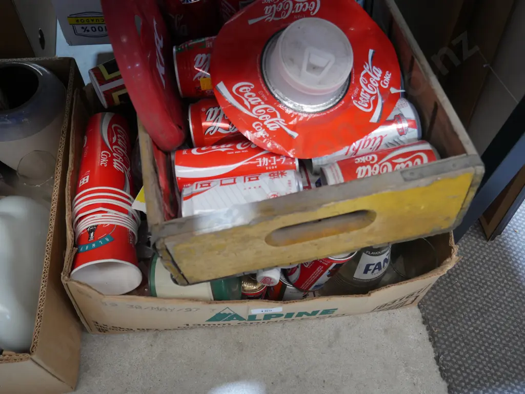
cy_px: 197
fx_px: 486
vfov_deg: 44.2
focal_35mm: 32
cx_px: 262
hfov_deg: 56.8
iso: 800
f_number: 3.6
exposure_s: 1/60
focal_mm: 16
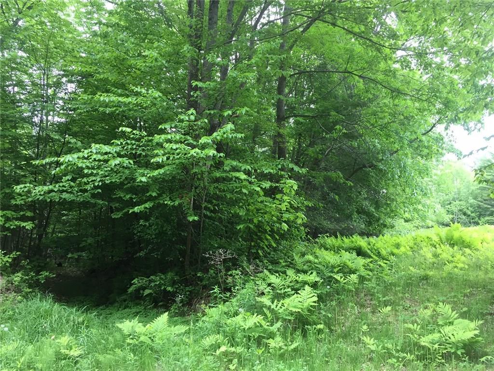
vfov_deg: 48.2
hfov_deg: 61.7
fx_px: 414
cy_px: 186
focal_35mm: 29
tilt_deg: +4.6
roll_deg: -3.1
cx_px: 247
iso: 32
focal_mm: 4.15
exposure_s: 1/40
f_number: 2.2
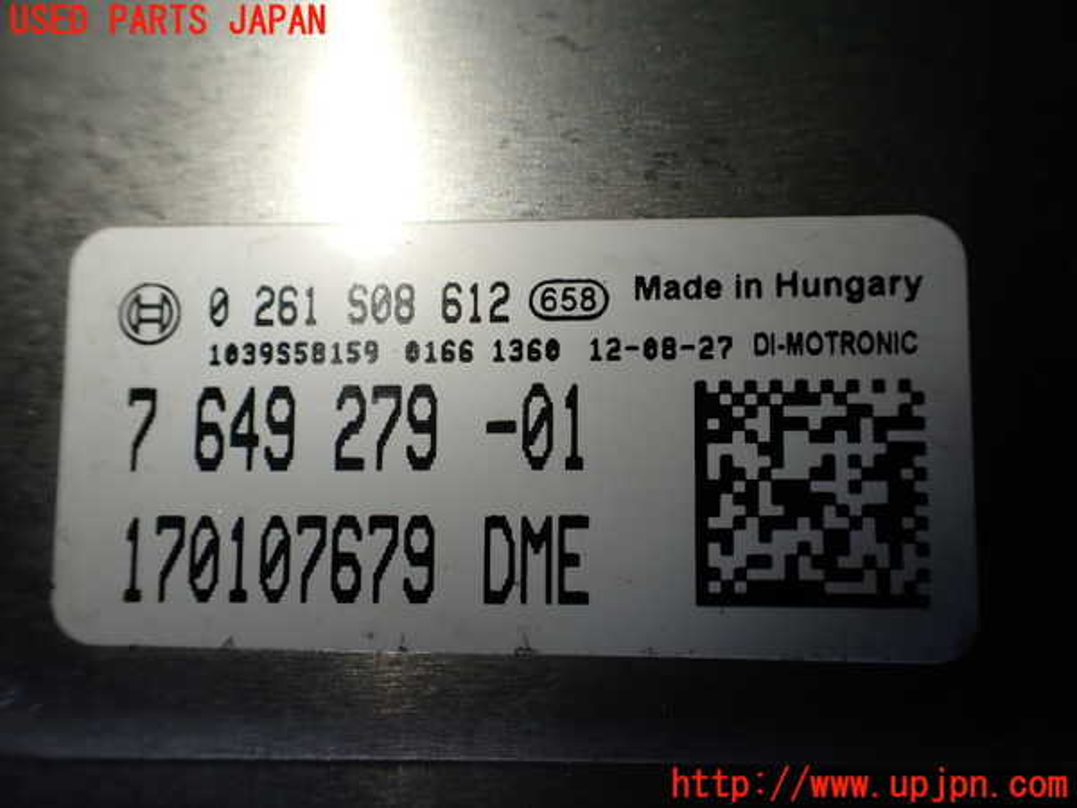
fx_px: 933
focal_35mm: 30
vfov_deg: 46.8
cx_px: 538
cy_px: 404
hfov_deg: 60.0
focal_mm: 5.4
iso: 100
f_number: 3.2
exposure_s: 1/250
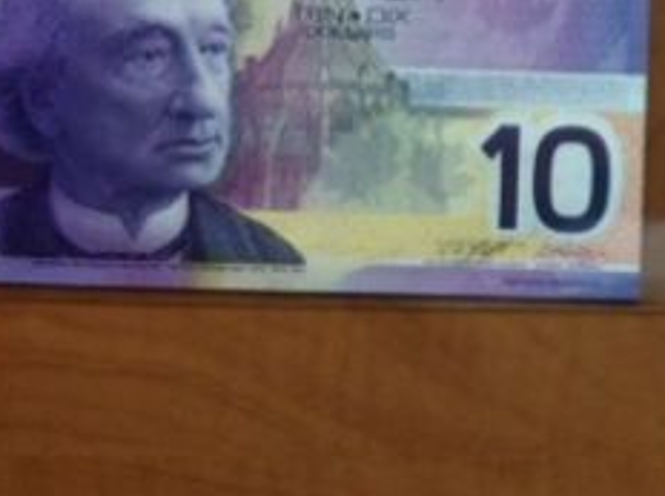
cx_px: 711
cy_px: -42
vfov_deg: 14.7
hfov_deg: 19.3
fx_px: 1879
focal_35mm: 98
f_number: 2.8
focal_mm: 3.85
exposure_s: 1/15
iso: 100
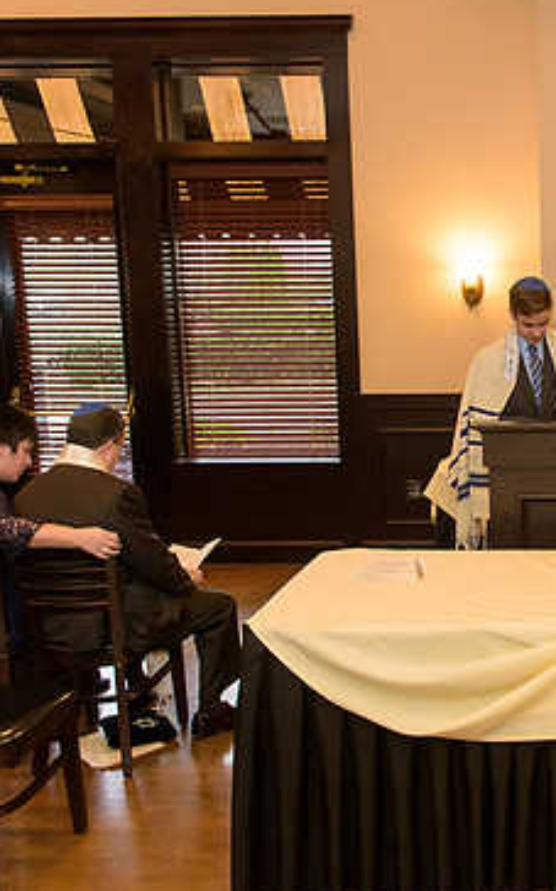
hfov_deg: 29.9
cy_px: 439
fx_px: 947
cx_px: 588
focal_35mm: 39
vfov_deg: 50.4
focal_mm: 24
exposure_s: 1/125
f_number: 3.2
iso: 1600
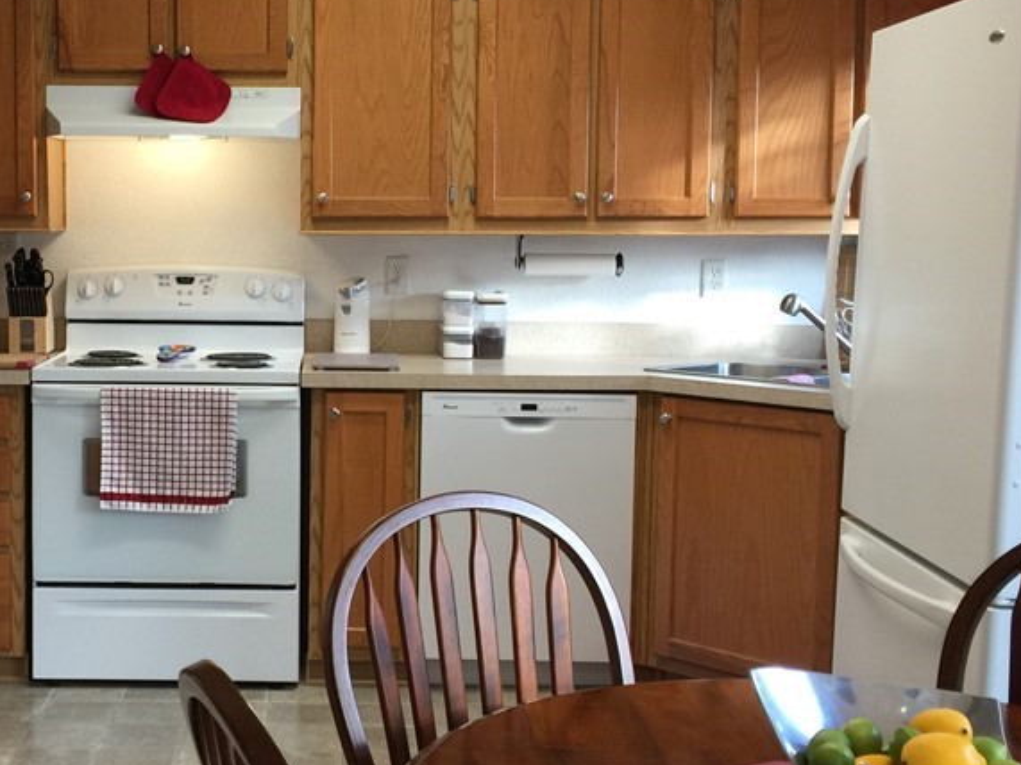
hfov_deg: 36.3
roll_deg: -1.0
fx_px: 1533
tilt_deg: -5.6
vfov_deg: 28.0
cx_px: 300
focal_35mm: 52
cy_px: 359
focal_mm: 4.15
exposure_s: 1/30
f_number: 2.2
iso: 40
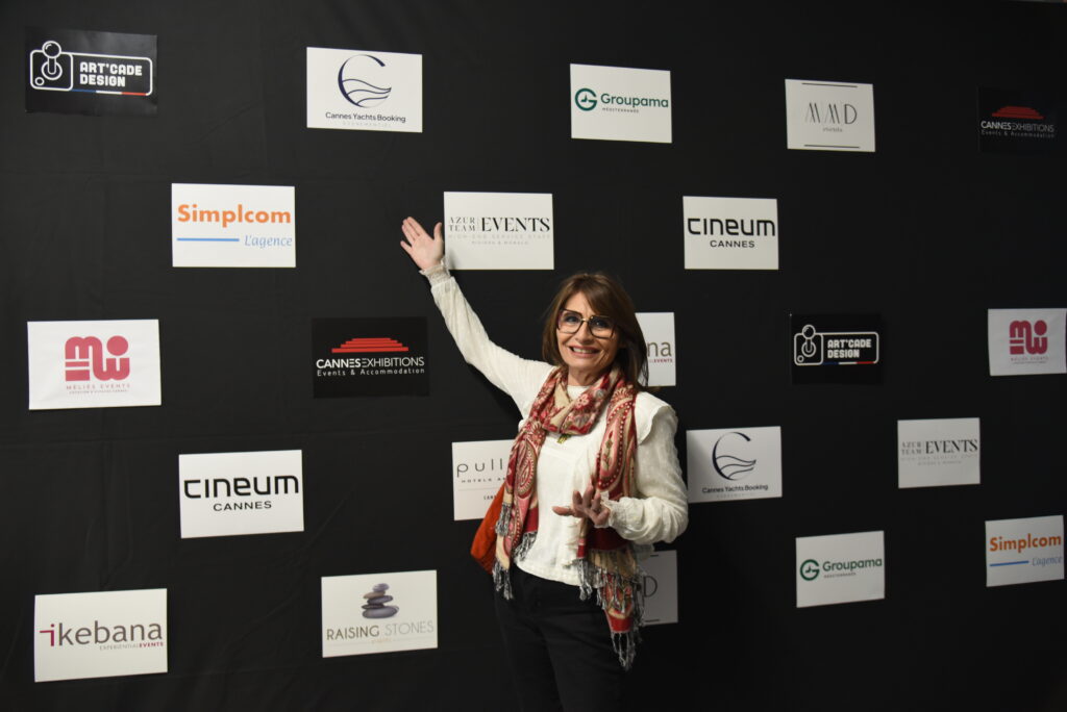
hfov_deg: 65.4
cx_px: 534
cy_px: 356
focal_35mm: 28
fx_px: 830
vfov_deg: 46.5
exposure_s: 1/80
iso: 1600
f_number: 4
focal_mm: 28
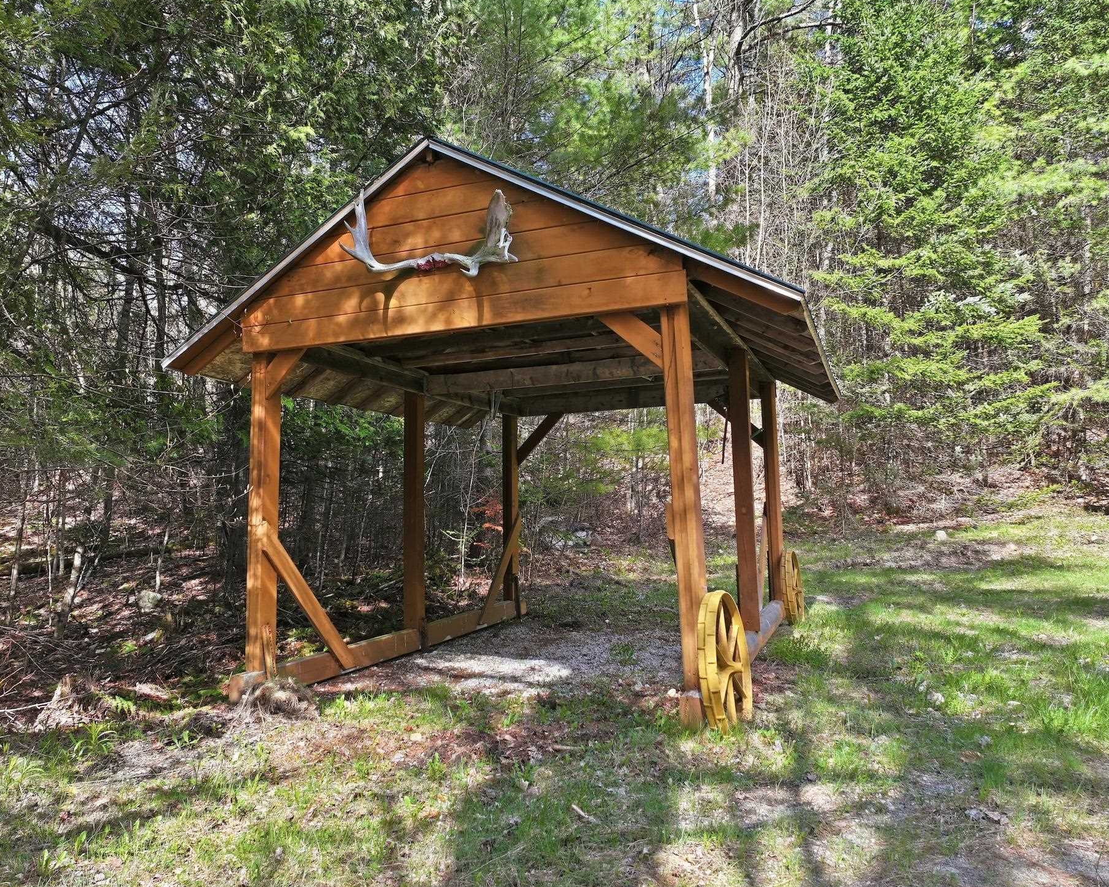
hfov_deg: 65.9
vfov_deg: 54.9
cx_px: 496
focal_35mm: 26
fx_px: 853
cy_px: 446
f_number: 2.8
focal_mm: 12.3
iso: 130
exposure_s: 1/400
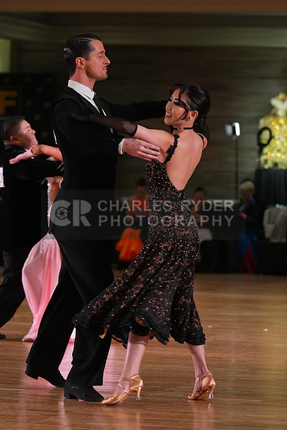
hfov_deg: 6.9
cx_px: 144
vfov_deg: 10.3
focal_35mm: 200
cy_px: 215
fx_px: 2390
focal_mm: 200
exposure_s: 1/200
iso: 3200
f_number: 6.3
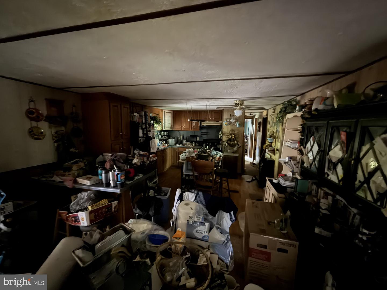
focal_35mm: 14
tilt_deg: -6.7
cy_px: 145
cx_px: 194
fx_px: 157
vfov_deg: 85.7
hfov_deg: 102.1
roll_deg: -0.5
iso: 2500
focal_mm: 2.22
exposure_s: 1/4
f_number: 2.2
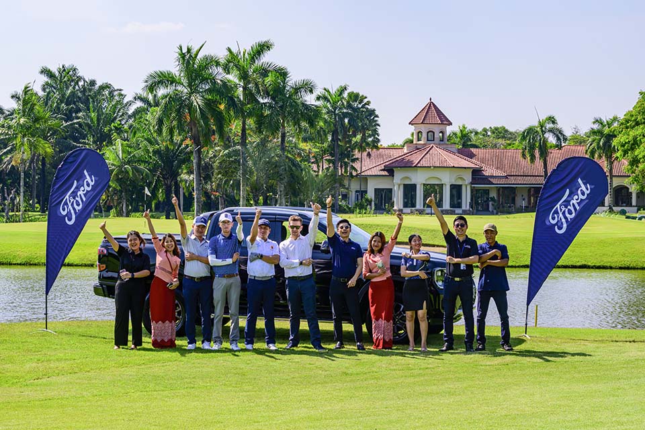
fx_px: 1523
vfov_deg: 16.1
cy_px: 215
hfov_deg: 23.9
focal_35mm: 85
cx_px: 322
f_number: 9
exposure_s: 1/500
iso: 250
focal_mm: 85
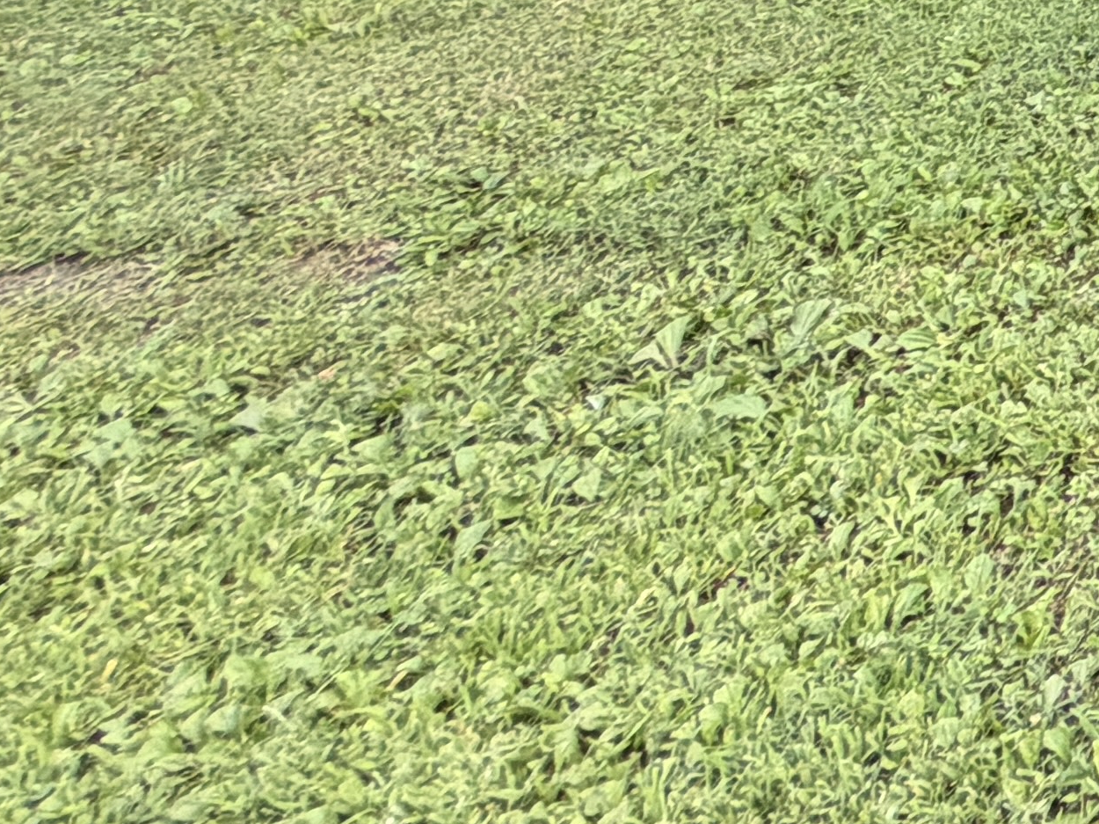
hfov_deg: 19.0
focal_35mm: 64
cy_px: -805
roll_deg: +0.3
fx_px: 2032
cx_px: 2183
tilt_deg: -0.6
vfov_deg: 17.1
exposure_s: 1/121
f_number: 2.2
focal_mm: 2.22
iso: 80
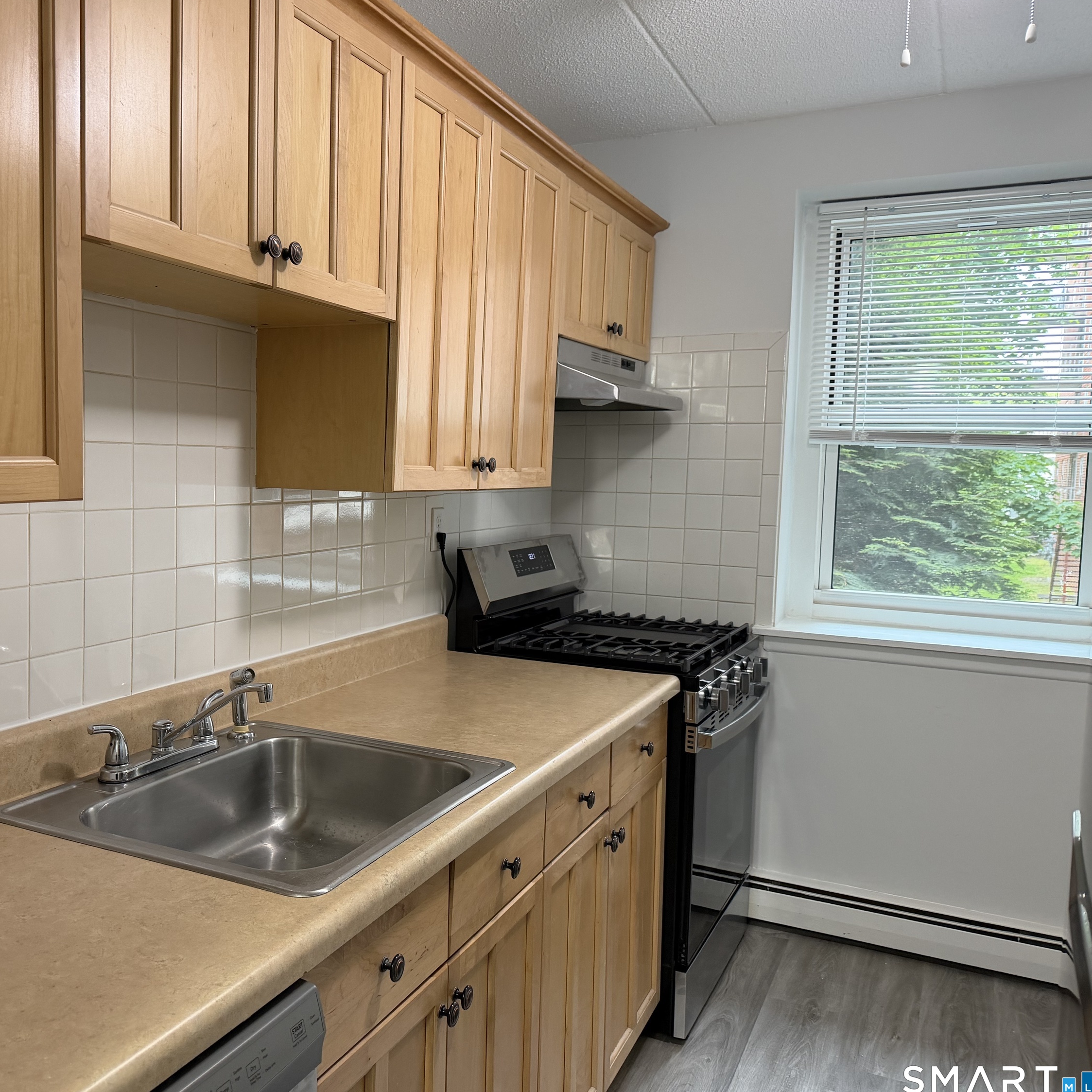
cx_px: 379
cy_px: 545
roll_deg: -0.7
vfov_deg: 55.6
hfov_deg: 54.7
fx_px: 1035
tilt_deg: -3.8
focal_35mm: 29
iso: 250
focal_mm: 6.76
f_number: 1.78
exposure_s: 1/60
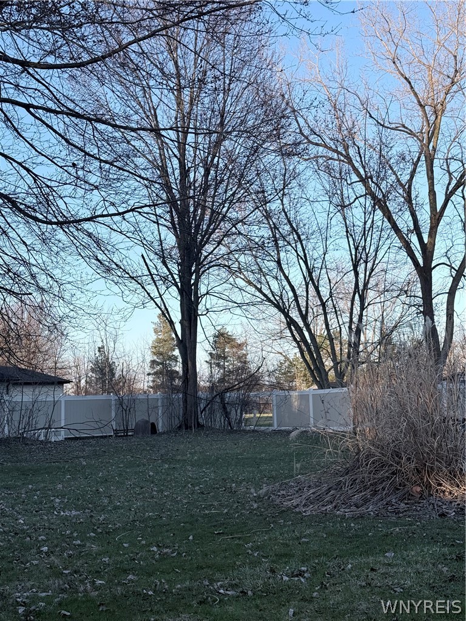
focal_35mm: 48
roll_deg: +1.1
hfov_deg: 30.3
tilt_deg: +6.3
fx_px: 862
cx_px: 233
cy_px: 310
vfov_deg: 39.7
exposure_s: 1/1931
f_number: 1.78
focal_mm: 6.76
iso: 80
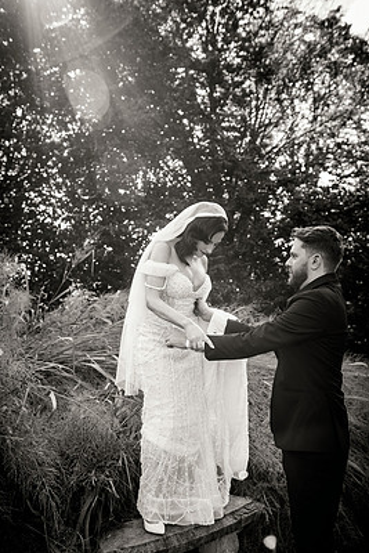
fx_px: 553
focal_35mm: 36
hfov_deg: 36.9
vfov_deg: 53.0
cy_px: 306
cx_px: 174
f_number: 4
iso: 400
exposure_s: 1/500
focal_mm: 32
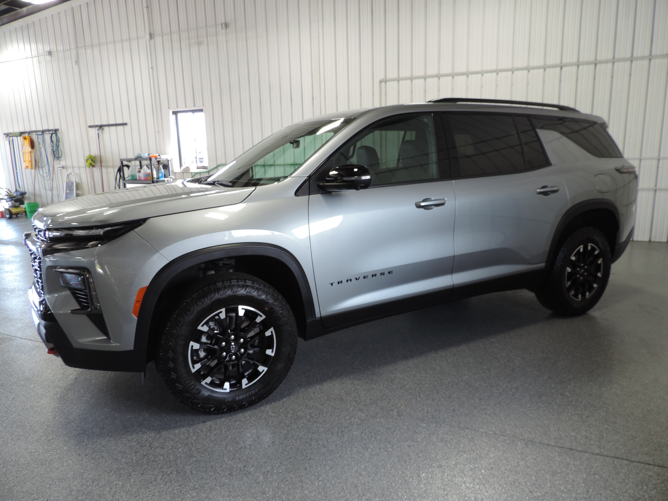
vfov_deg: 56.8
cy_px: 250
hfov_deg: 71.6
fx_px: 463
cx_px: 334
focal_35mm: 24
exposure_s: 1/30
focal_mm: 4.3
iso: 110
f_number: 3
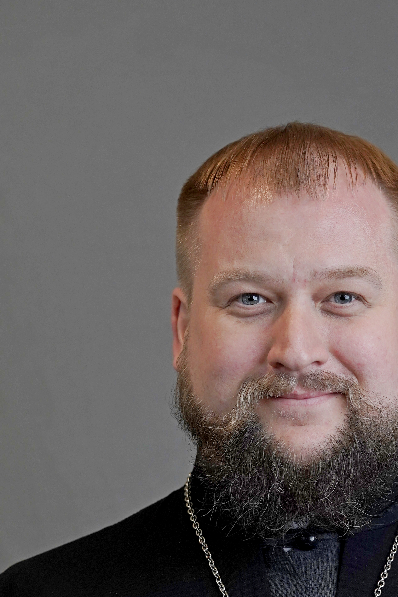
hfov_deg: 7.7
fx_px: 2935
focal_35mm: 177
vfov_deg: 11.5
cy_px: 620
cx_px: 306
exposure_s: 1/100
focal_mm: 85
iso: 800
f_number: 3.5
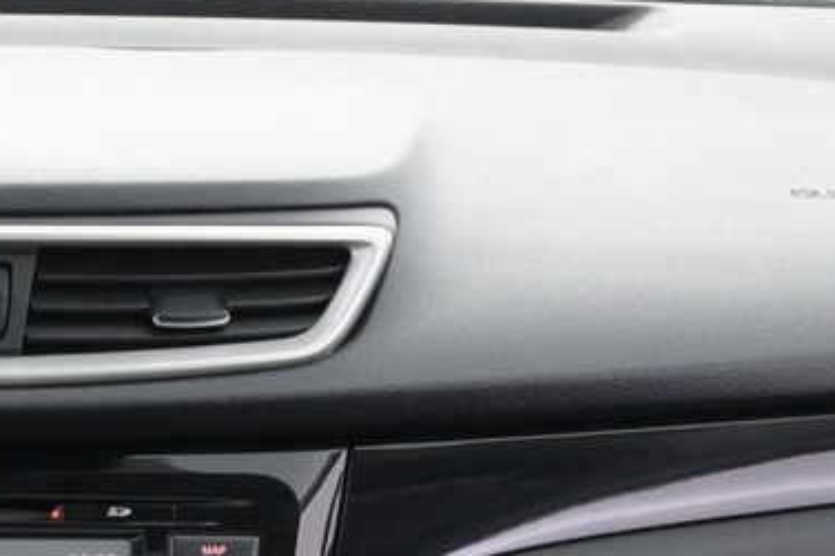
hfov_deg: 15.5
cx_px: -73
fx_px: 2991
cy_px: 1079
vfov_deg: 9.9
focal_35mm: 129
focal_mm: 20
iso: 2500
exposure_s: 1/40
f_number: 3.8
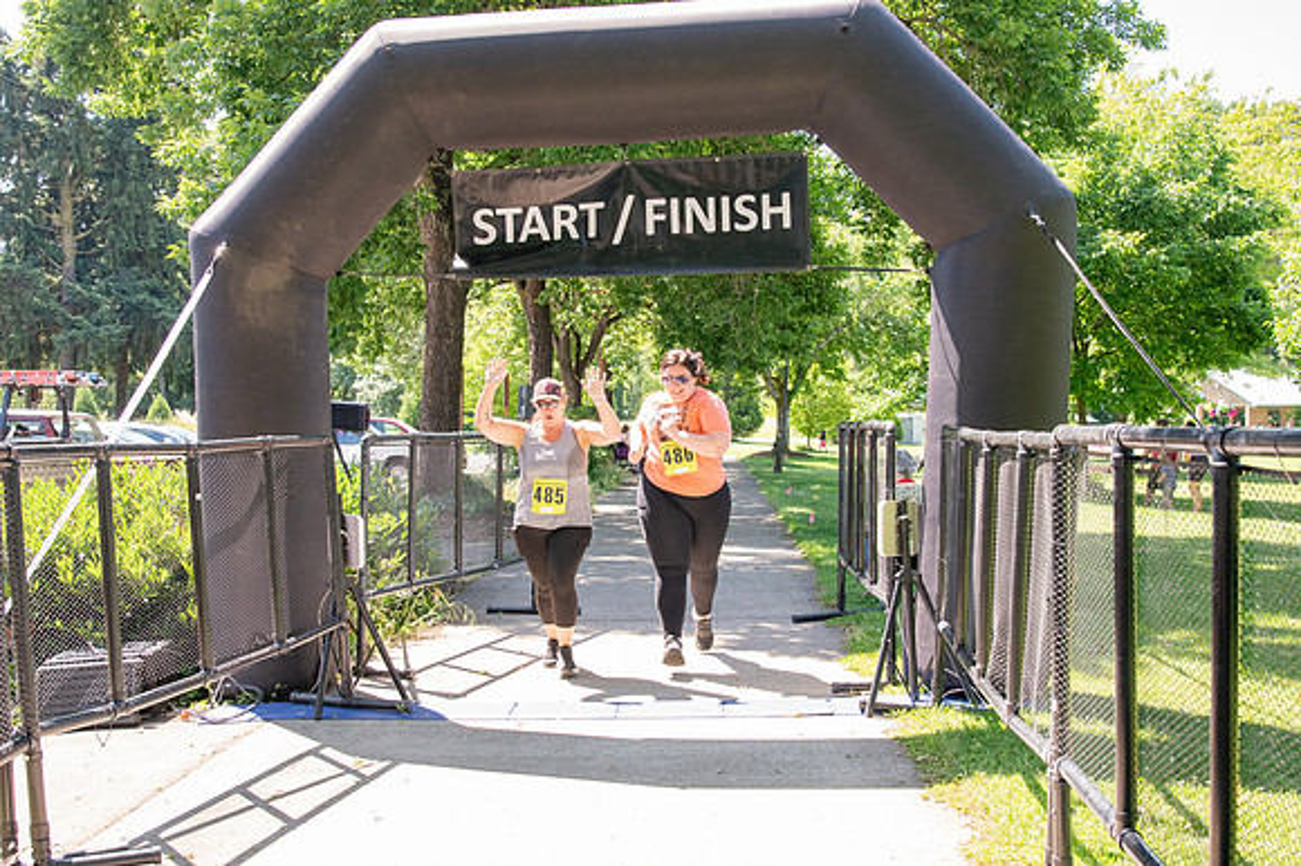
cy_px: 433
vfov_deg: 36.8
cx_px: 650
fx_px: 1300
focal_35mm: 36
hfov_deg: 53.2
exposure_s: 1/400
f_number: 4
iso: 500
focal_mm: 24
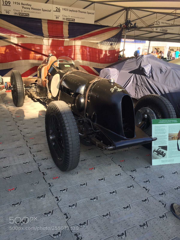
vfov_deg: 61.7
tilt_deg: -21.3
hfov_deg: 48.2
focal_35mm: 29
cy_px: 120
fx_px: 201
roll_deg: -0.3
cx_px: 90
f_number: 2.2
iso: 32
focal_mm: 4.15
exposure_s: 1/258
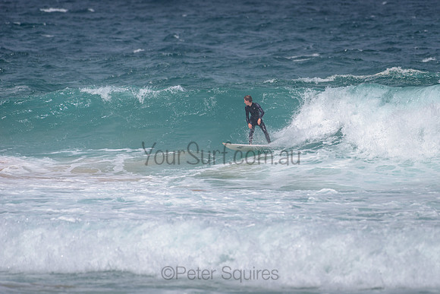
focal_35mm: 613
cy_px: 126
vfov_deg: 2.2
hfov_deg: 3.4
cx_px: 270
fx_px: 7498
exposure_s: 1/2000
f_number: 5.6
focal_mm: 500
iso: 72
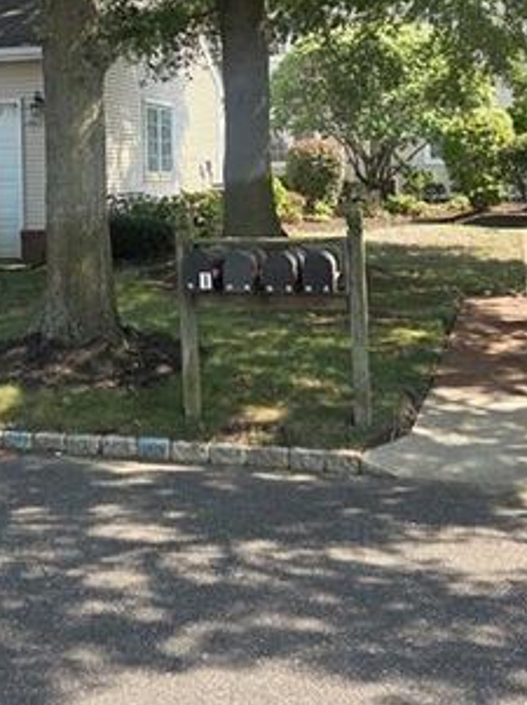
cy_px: 158
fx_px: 1037
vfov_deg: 36.5
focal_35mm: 51
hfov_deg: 28.3
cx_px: 162
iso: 80
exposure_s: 1/790
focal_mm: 5.4
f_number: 1.8
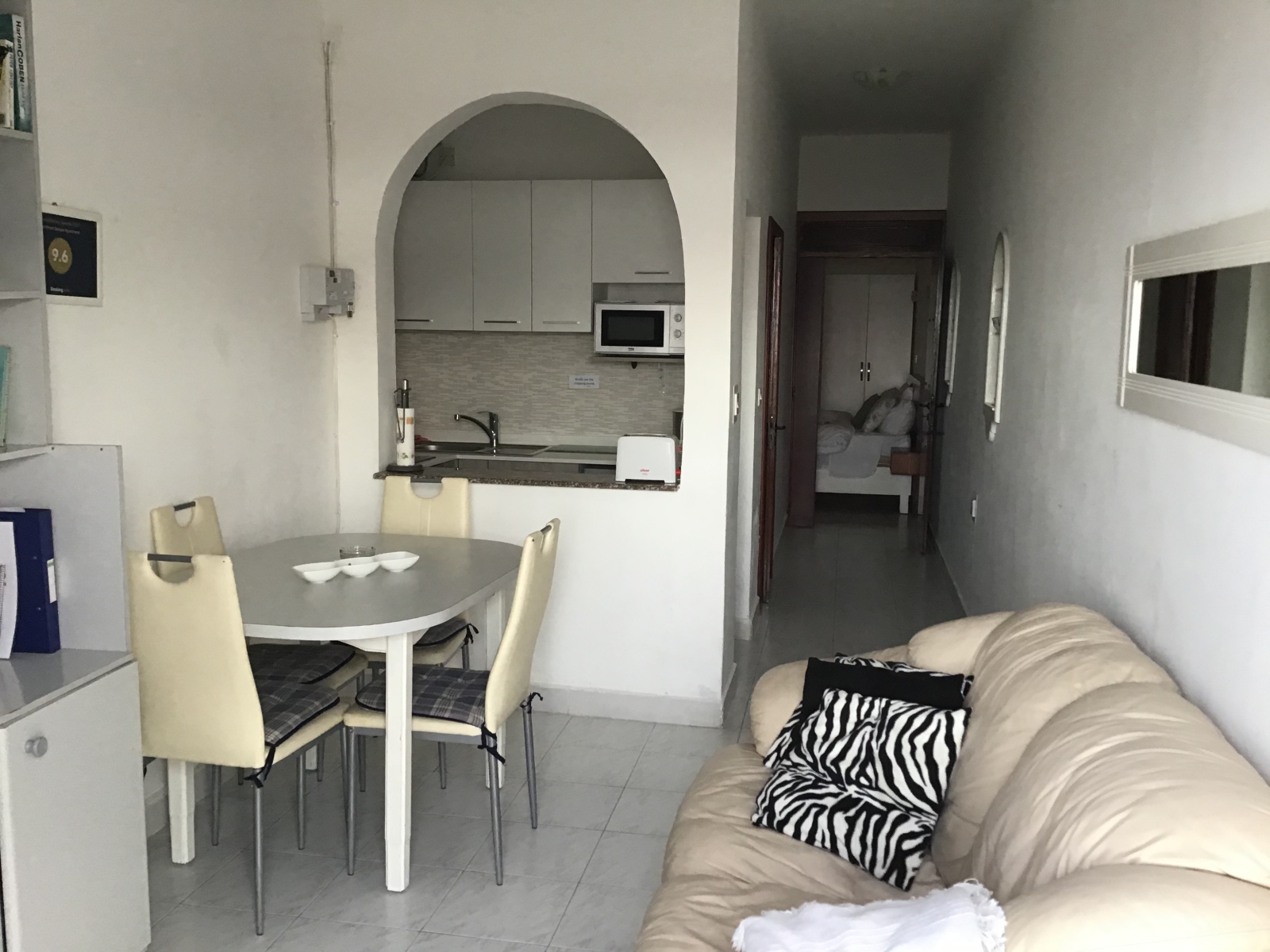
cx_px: 635
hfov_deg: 58.4
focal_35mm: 31
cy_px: 476
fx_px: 1137
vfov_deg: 45.4
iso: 100
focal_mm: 3.3
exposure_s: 1/33
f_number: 2.4
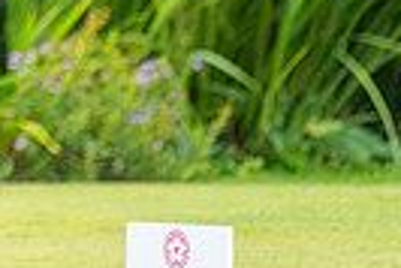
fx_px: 14563
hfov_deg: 1.6
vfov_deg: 1.1
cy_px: -282
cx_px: -365
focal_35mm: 1306
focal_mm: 300
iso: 800
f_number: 4
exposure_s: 1/640
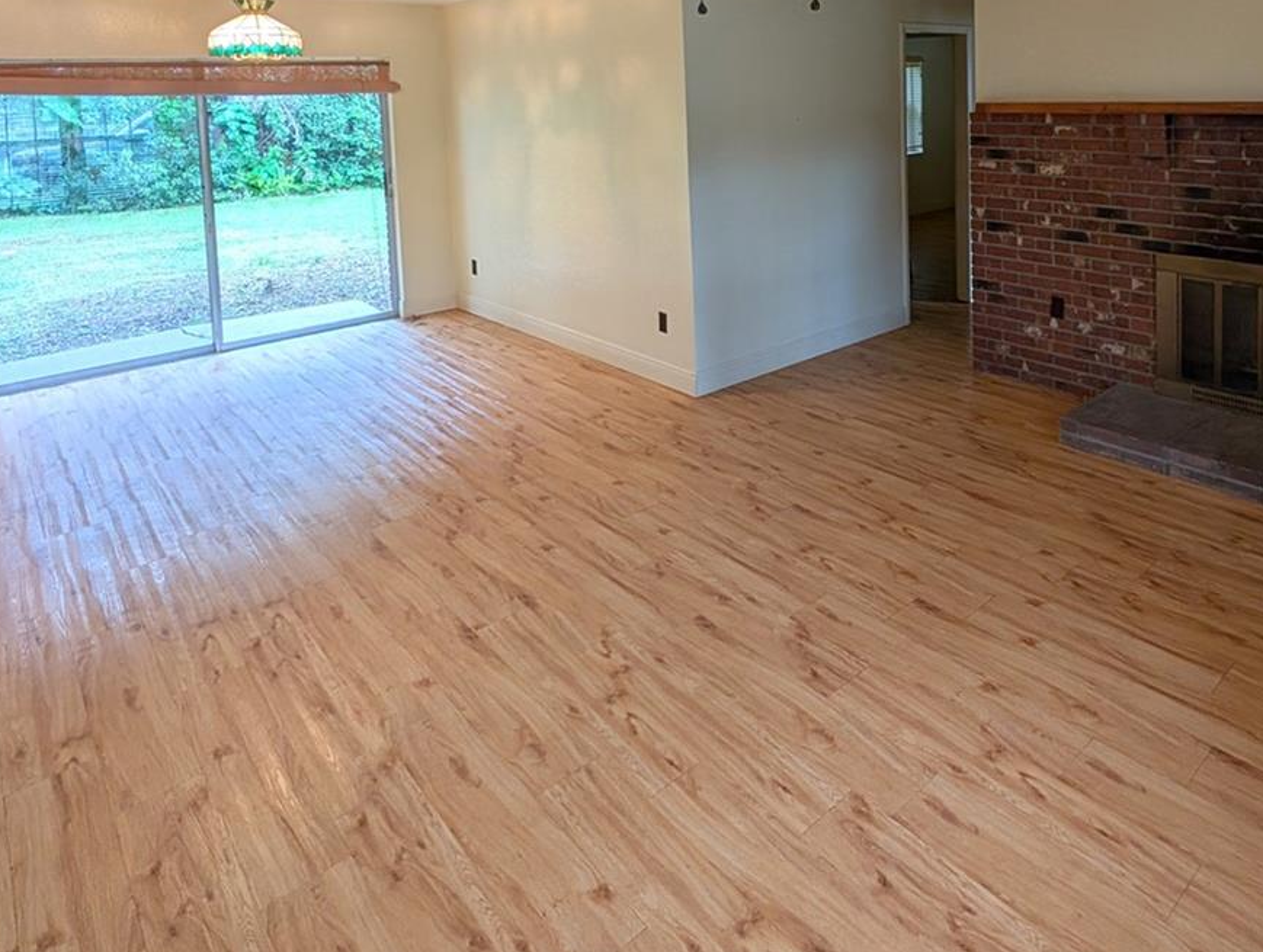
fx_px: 804
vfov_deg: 55.1
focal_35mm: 22
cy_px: 140
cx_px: 799
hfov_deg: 74.8
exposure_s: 1/120
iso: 116
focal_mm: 2.02
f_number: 1.7
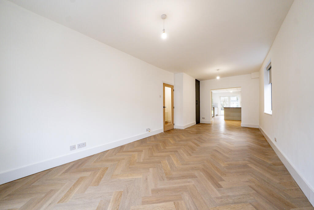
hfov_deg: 112.0
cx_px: 157
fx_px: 106
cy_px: 105
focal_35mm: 12
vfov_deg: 89.3
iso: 1000
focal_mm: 12
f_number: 4
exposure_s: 1/160
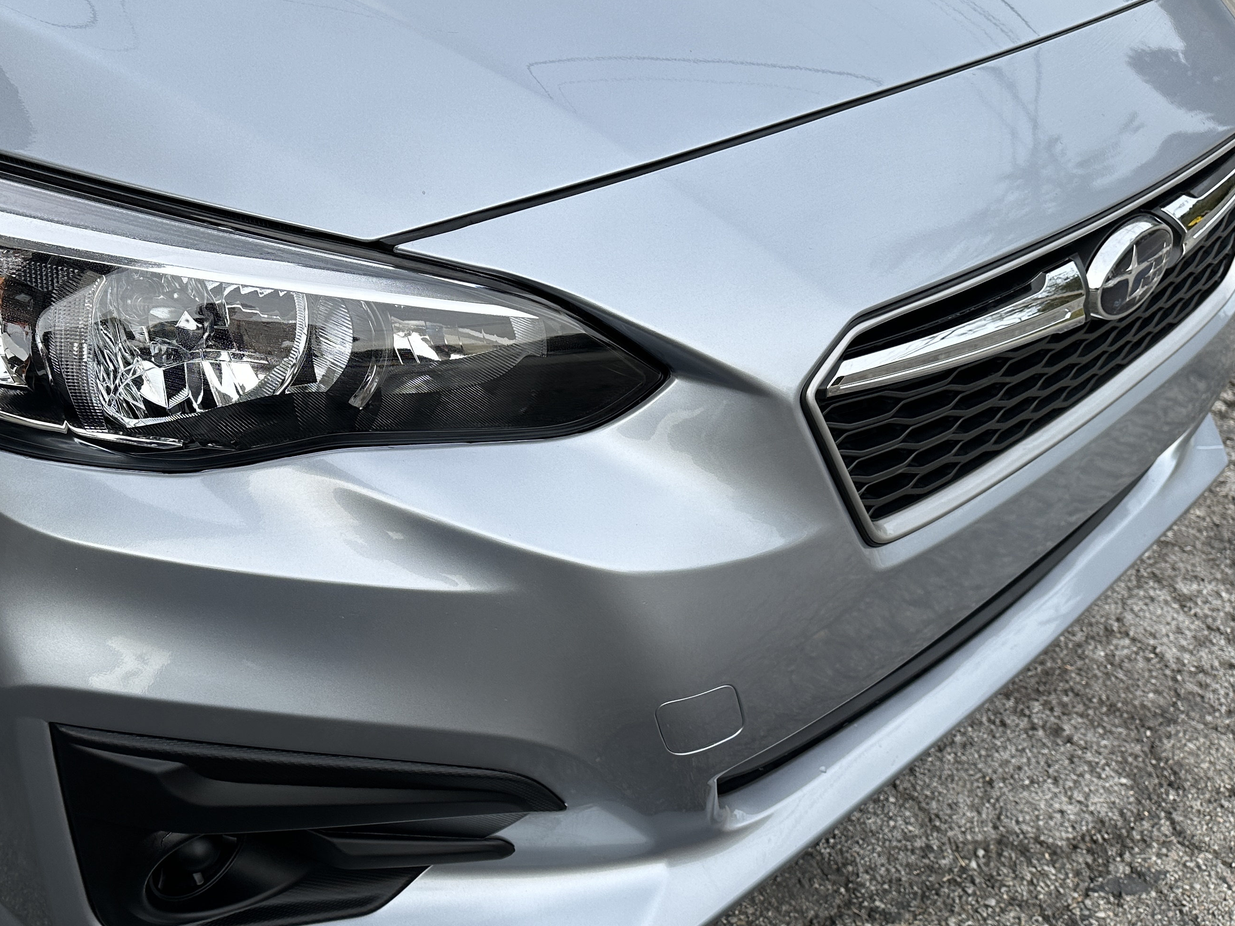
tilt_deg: -32.1
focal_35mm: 37
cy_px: 499
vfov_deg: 38.7
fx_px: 1320
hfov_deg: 49.5
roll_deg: +1.5
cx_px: 443
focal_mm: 6.86
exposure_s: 1/1107
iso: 80
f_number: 1.78
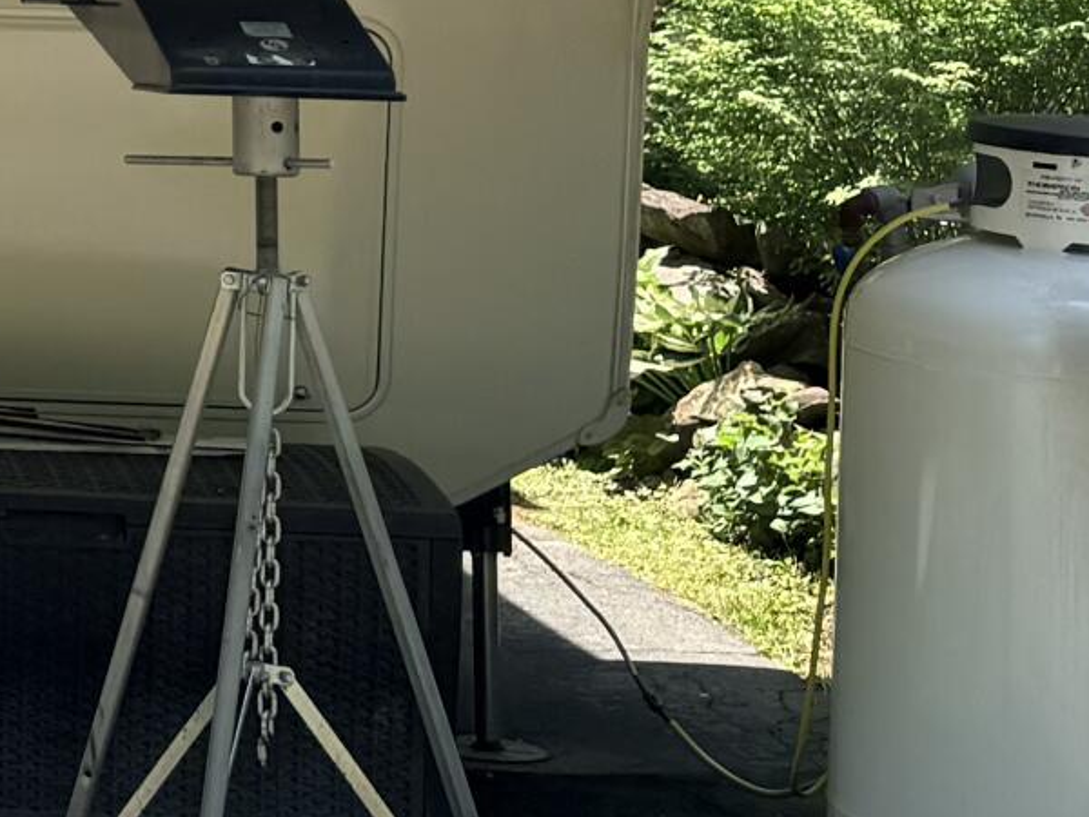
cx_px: -908
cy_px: -216
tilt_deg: +1.1
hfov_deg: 14.4
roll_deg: -0.9
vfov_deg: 12.0
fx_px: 3775
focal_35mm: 120
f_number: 1.78
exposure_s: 1/2232
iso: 80
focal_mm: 6.76
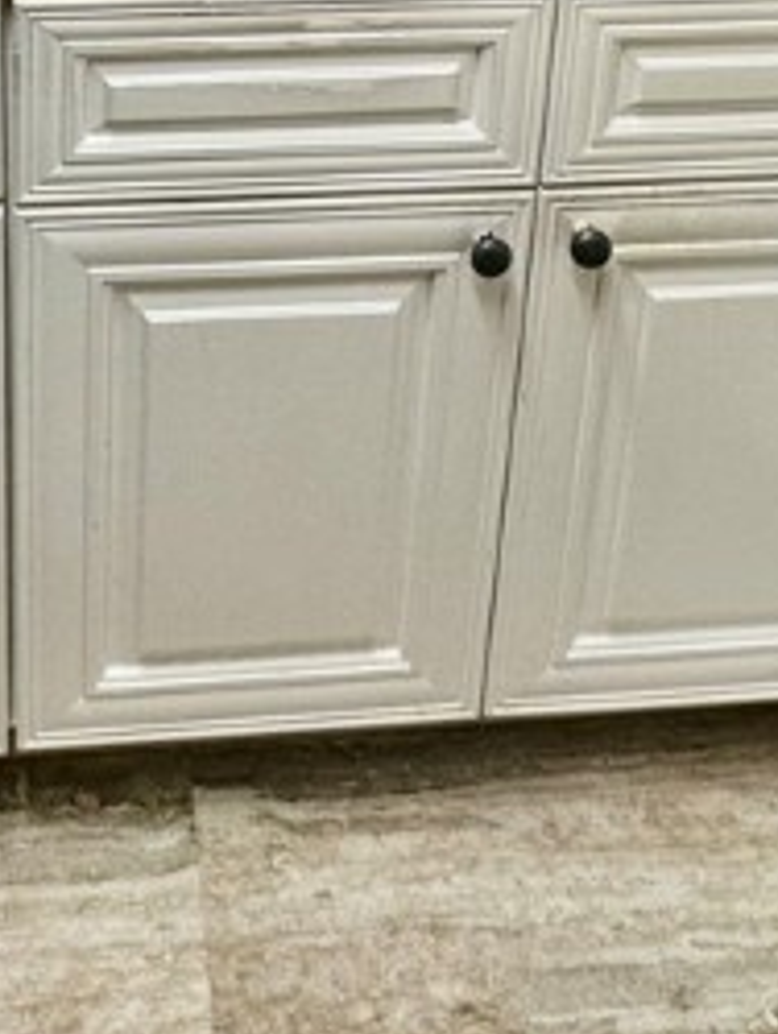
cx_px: 145
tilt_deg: -11.7
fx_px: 1286
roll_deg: -1.7
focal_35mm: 43
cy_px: -509
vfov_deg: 28.6
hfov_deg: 32.6
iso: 125
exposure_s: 1/120
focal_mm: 2.22
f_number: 2.2
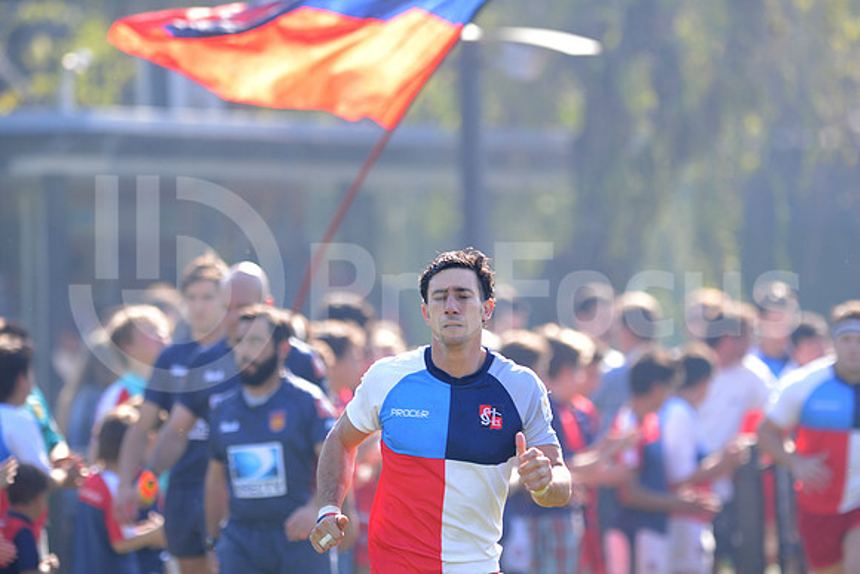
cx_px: 430
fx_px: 10035
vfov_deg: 3.3
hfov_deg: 4.9
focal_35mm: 420
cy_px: 287
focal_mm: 420
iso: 400
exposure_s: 1/640
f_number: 4
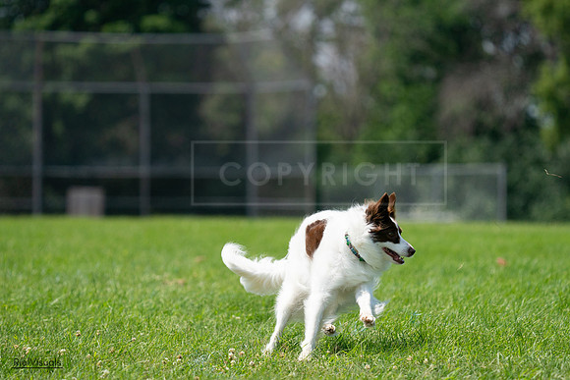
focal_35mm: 306
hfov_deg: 6.7
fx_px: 4846
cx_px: 285
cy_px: 190
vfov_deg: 4.5
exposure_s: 1/4000
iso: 800
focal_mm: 306
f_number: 6.3
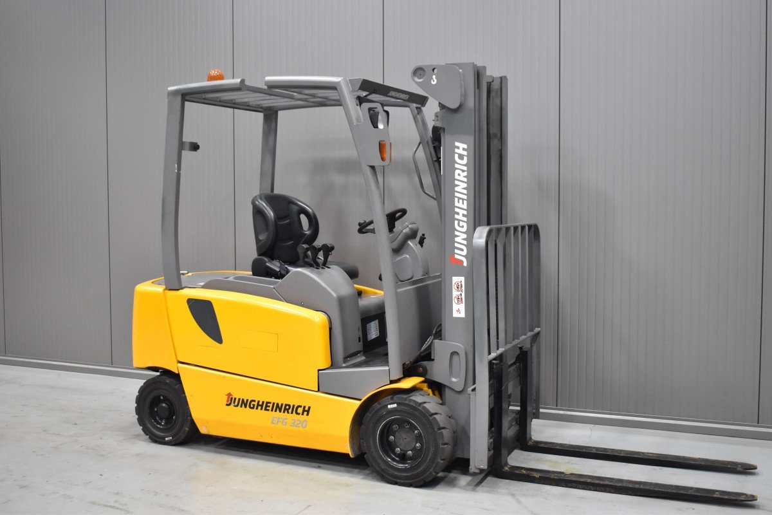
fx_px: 804
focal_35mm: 38
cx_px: 386
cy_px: 258
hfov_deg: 51.3
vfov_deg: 35.5
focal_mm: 25
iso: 1600
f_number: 4
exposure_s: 1/60
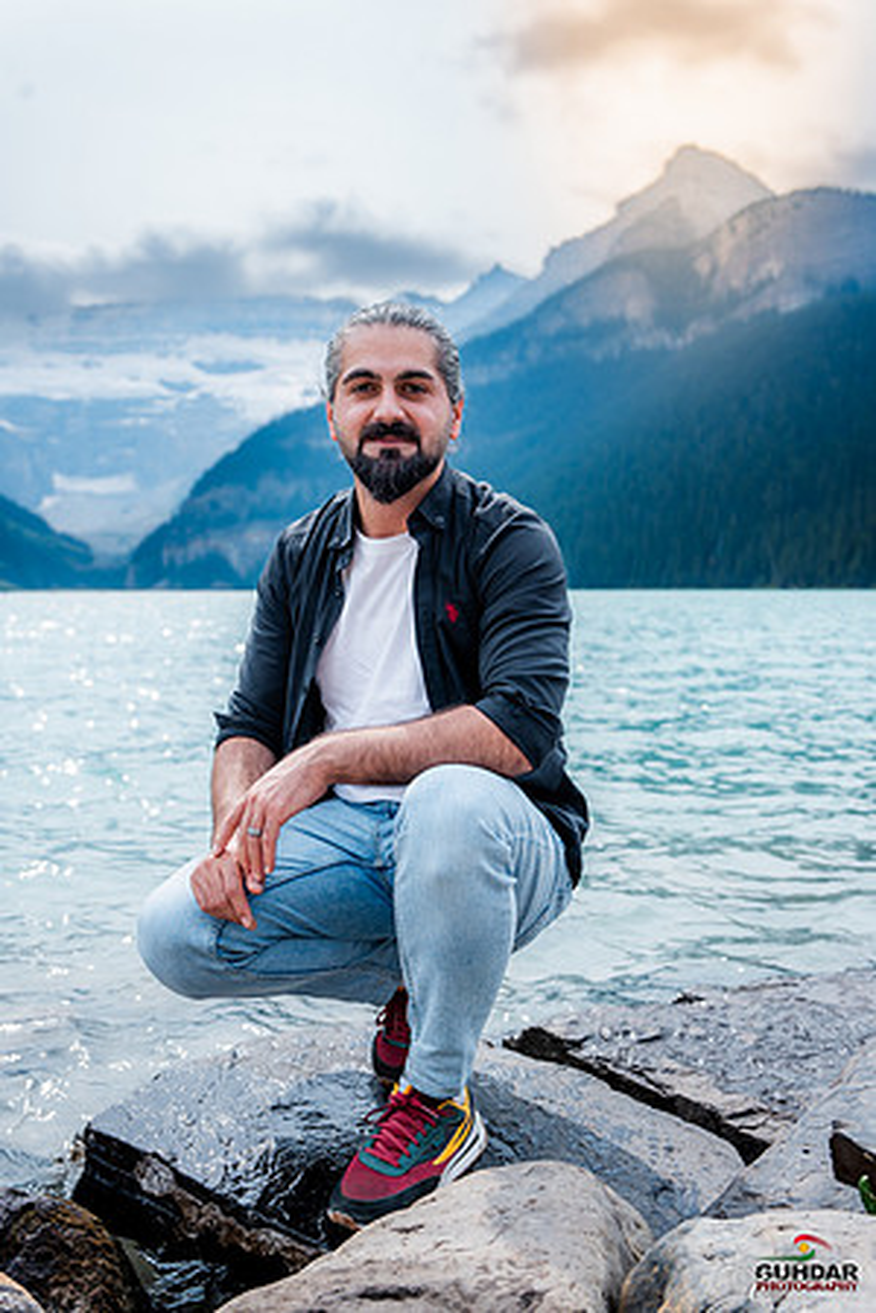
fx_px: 1277
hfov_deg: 37.9
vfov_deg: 54.4
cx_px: 438
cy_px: 656
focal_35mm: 35
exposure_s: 1/640
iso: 200
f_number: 6.3
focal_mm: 35
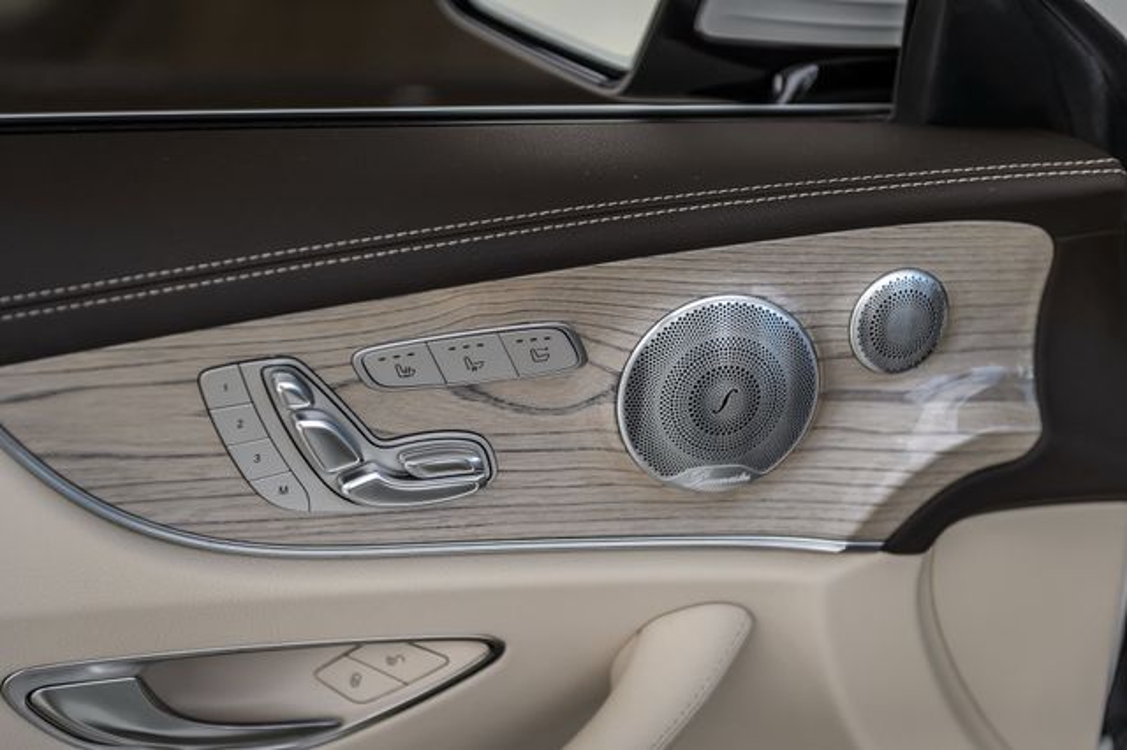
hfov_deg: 28.9
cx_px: 564
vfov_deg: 19.4
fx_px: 2190
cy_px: 375
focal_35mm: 70
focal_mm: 70
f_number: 4
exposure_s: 1/2000
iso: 400
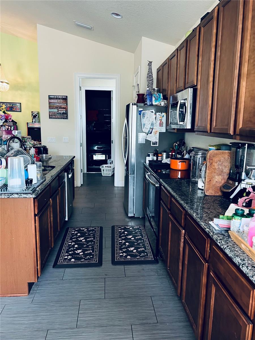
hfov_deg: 53.1
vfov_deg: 67.3
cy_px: 170
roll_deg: +1.0
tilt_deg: -9.3
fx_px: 255
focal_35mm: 26
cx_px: 128
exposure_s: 1/60
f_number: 1.5
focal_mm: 5.7
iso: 160
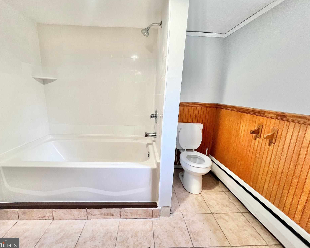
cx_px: 149
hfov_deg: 100.6
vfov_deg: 88.0
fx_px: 128
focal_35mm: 14
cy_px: 123
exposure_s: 1/60
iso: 125
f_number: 1.8
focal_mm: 1.57
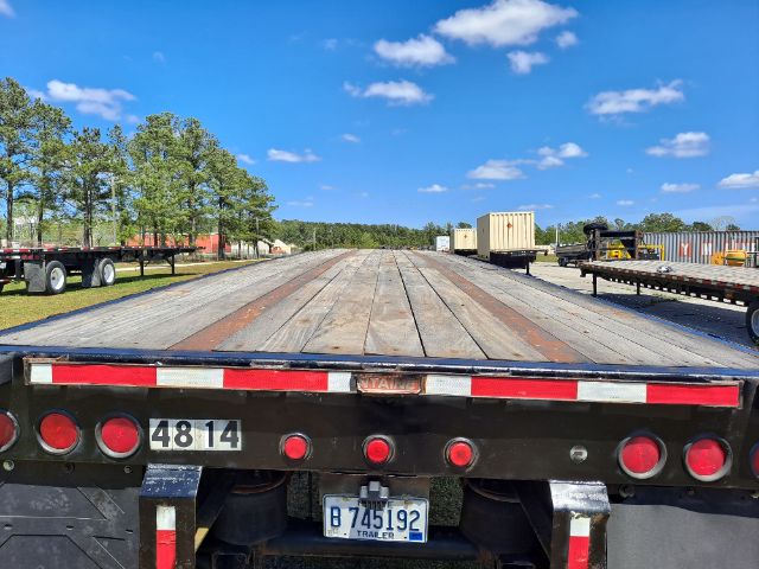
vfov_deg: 54.9
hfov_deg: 69.4
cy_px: 284
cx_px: 380
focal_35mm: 25
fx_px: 548
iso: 32
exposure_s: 1/843
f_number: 2
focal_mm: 4.6
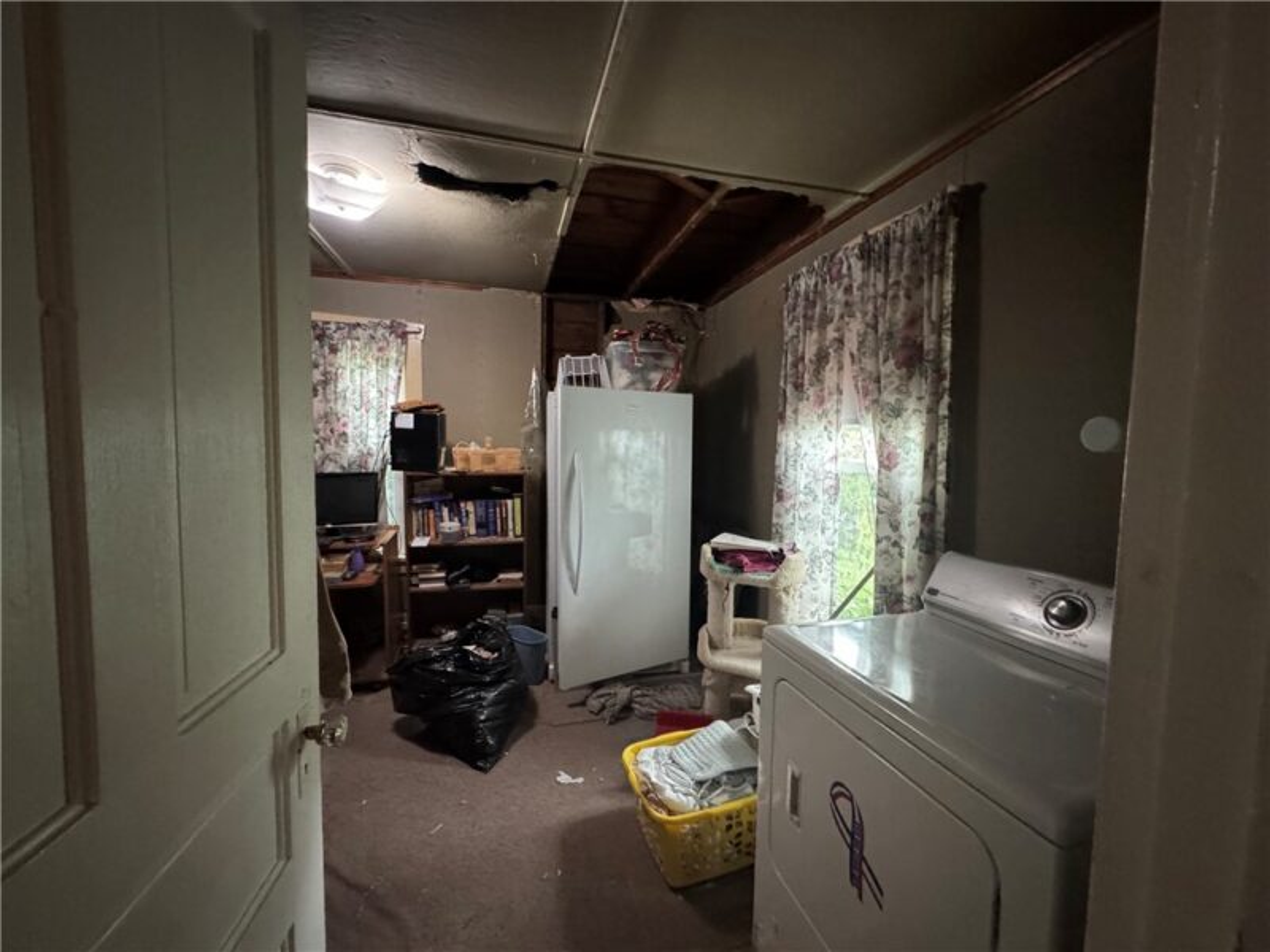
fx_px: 514
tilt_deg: -4.5
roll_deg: -1.1
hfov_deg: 102.1
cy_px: 476
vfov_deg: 85.7
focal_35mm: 14
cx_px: 635
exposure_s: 1/60
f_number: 2.2
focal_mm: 2.22
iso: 1000
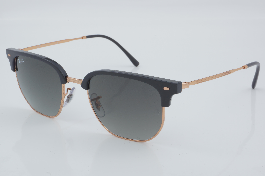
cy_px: 88
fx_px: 552
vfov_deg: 18.2
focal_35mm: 75
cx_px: 132
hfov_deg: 27.0
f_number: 32
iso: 100
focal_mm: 50
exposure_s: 1/4
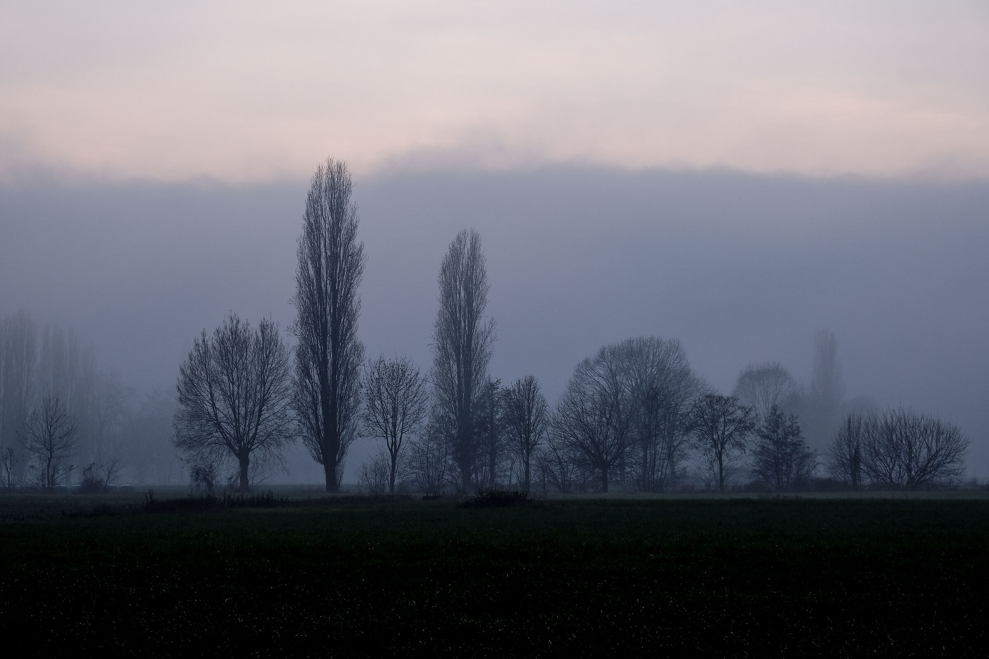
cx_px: 494
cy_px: 330
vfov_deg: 18.7
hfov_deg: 27.7
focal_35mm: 73
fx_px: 2005
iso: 500
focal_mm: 48.4
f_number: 7.1
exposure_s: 1/160
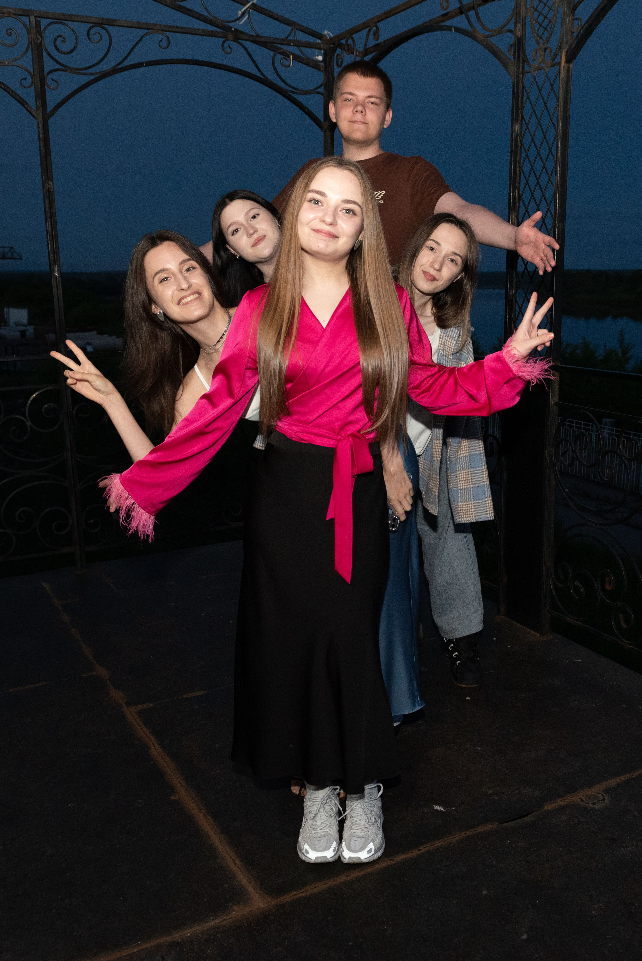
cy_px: 480
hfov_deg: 36.5
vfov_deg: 53.2
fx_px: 961
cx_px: 430
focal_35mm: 36
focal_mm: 24
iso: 2500
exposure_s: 1/200
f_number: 5
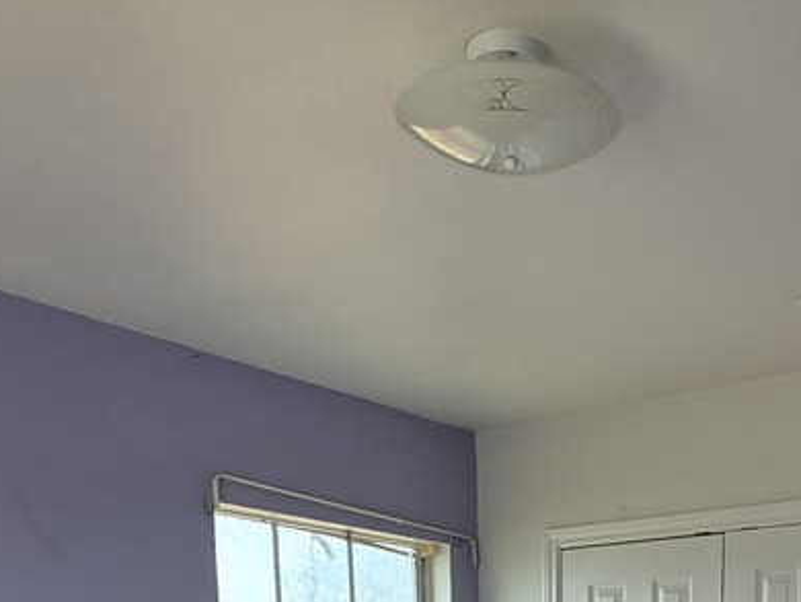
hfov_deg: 38.1
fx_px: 1111
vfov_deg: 22.8
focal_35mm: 48
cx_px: 643
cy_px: 972
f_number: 1.9
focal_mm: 2.2
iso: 32
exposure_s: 1/120
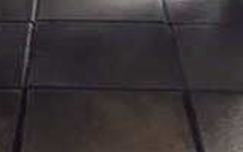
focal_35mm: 117
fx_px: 776
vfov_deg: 10.0
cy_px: -196
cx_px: -44
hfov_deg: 17.1
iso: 125
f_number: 1.9
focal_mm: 3.6
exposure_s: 1/33
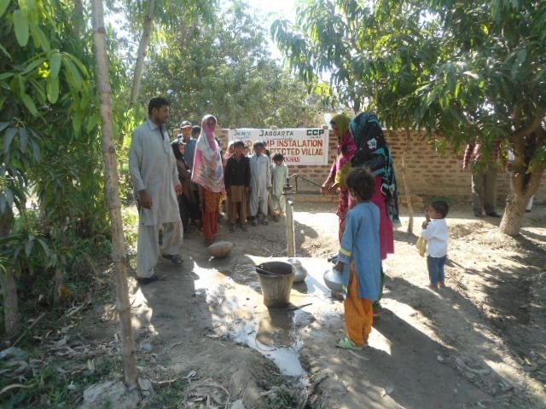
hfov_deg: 67.3
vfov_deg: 53.1
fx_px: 410
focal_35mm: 26
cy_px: 204
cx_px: 273
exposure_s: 1/250
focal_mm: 4.7
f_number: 2.8
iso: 80
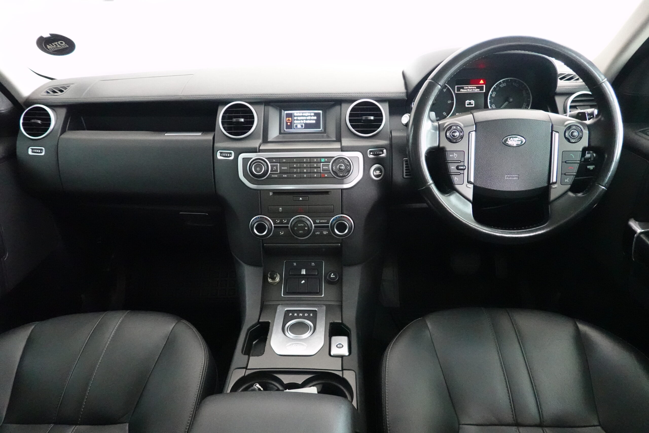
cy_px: 216
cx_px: 324
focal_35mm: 24
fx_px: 433
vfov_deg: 53.1
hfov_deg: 73.7
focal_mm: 9
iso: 6400
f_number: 2.8
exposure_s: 1/60
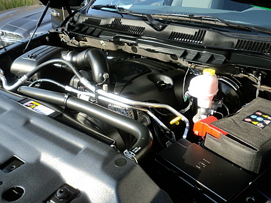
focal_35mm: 31
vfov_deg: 45.4
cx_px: 136
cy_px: 102
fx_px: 243
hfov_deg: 58.4
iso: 64
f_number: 2.8
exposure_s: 1/250
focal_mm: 5.58
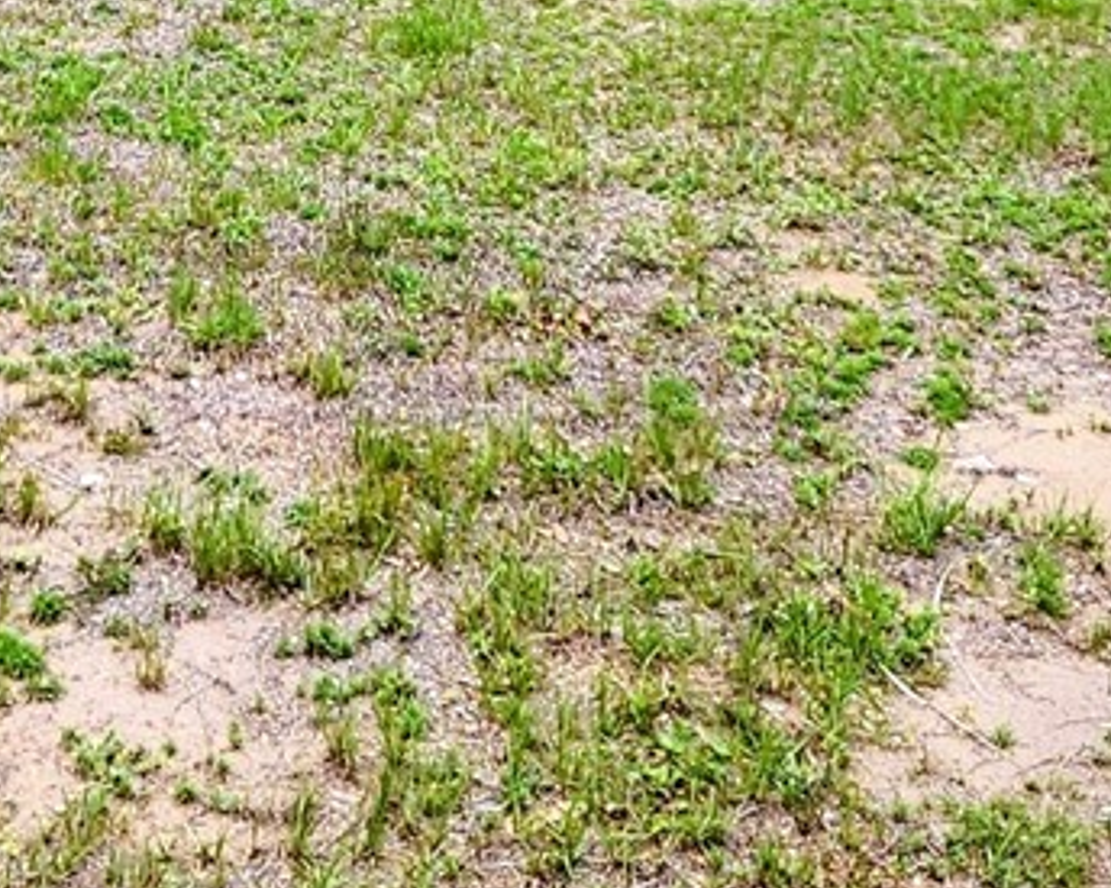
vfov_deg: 22.2
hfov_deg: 31.8
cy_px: -368
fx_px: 1939
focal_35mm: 59
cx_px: 407
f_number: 2.2
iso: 50
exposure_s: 1/754
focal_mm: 2.2
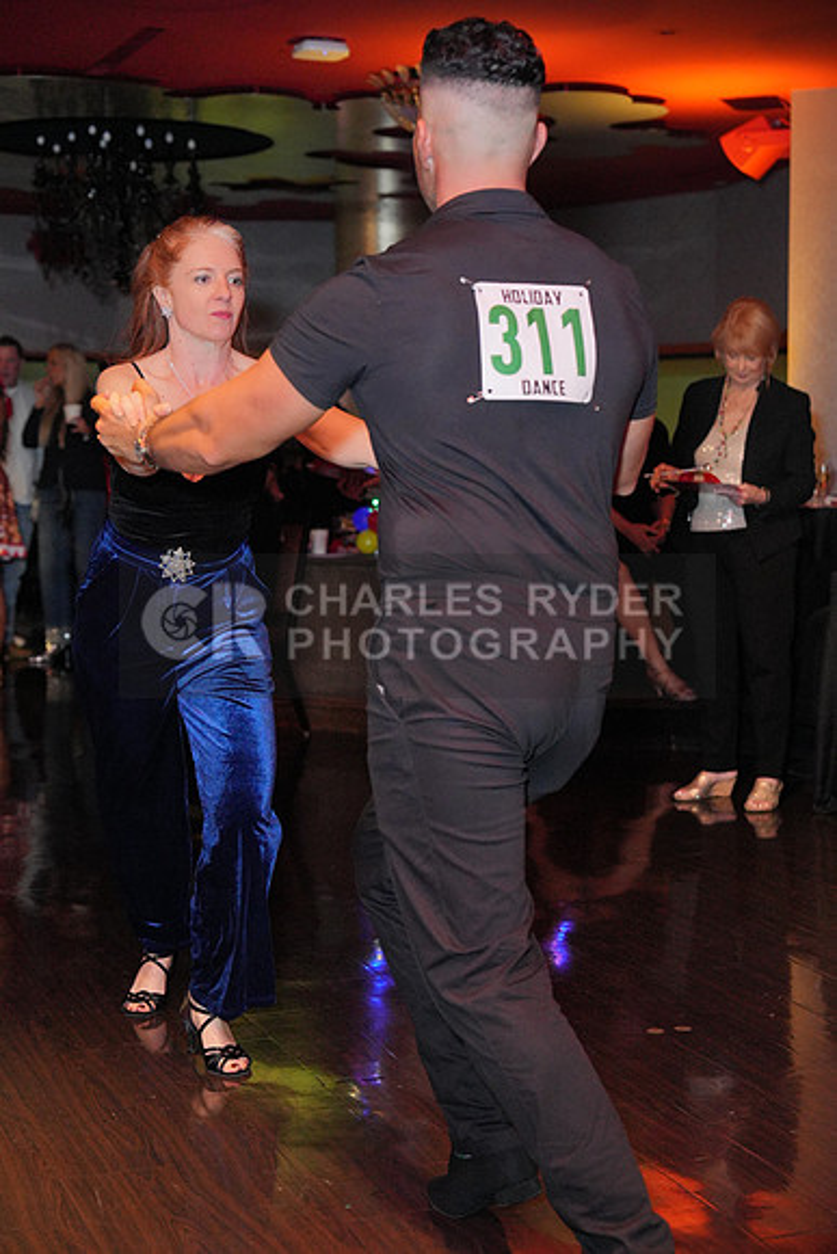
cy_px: 627
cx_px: 418
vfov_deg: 34.5
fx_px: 2021
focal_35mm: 58
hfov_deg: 23.4
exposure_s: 1/200
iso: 4000
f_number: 4
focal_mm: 58
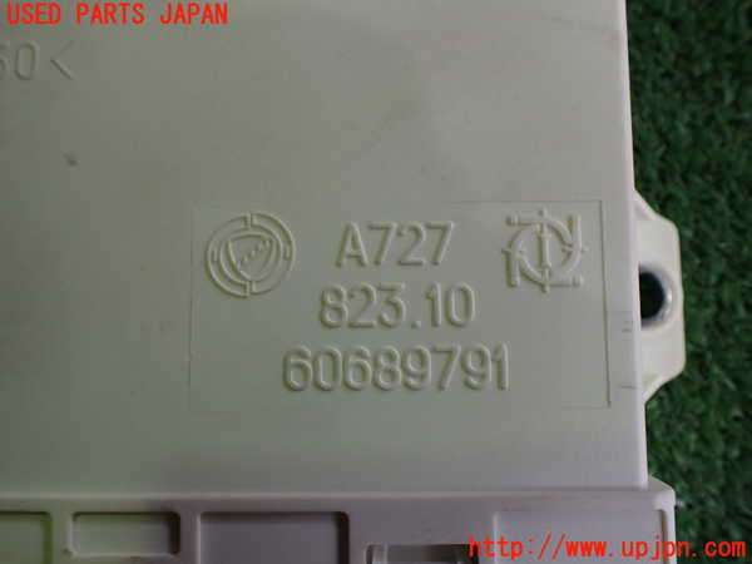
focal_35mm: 30
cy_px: 282
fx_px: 652
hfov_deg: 60.0
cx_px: 376
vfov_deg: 46.8
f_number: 2.3
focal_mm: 5.4
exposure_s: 1/125
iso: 200
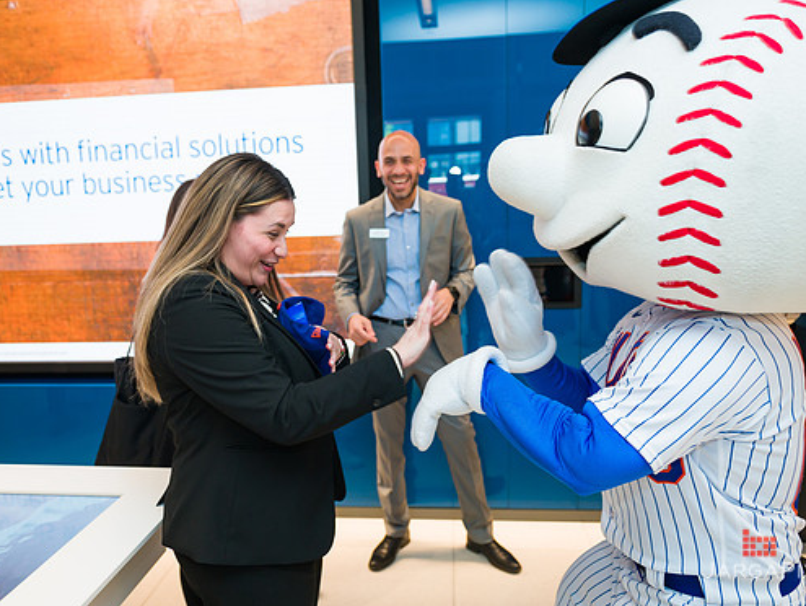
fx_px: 629
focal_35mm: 27
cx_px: 386
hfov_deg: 65.3
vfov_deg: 51.4
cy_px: 300
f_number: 4
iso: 400
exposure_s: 1/200
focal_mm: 24
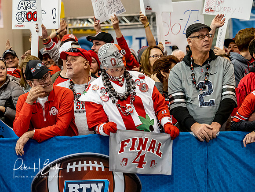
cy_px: 96
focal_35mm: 158
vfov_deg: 9.4
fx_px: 1164
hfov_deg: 12.5
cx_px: 128
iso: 2500
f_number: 2.8
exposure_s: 1/800
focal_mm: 79
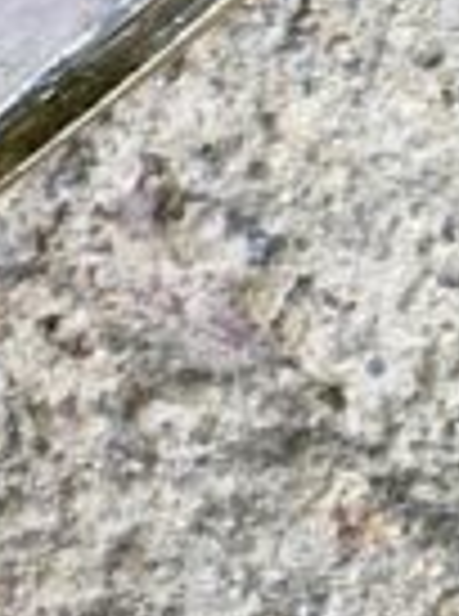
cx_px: -860
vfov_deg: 5.1
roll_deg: -2.7
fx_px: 6928
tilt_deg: -4.1
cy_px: 288
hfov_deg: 3.7
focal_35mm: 390
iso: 25
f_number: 2.4
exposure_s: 1/50
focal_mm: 6
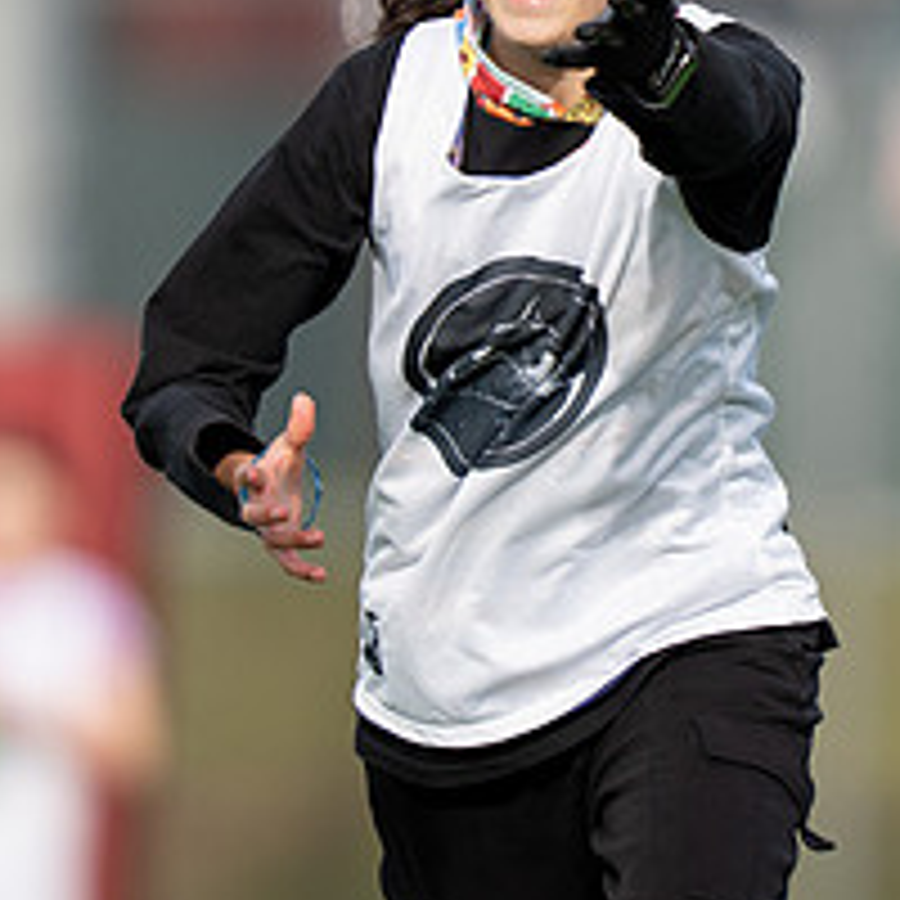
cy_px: 146
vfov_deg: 1.4
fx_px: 37445
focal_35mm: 1273
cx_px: 662
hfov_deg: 1.4
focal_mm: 400
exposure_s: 1/2000
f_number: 2.8
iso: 250
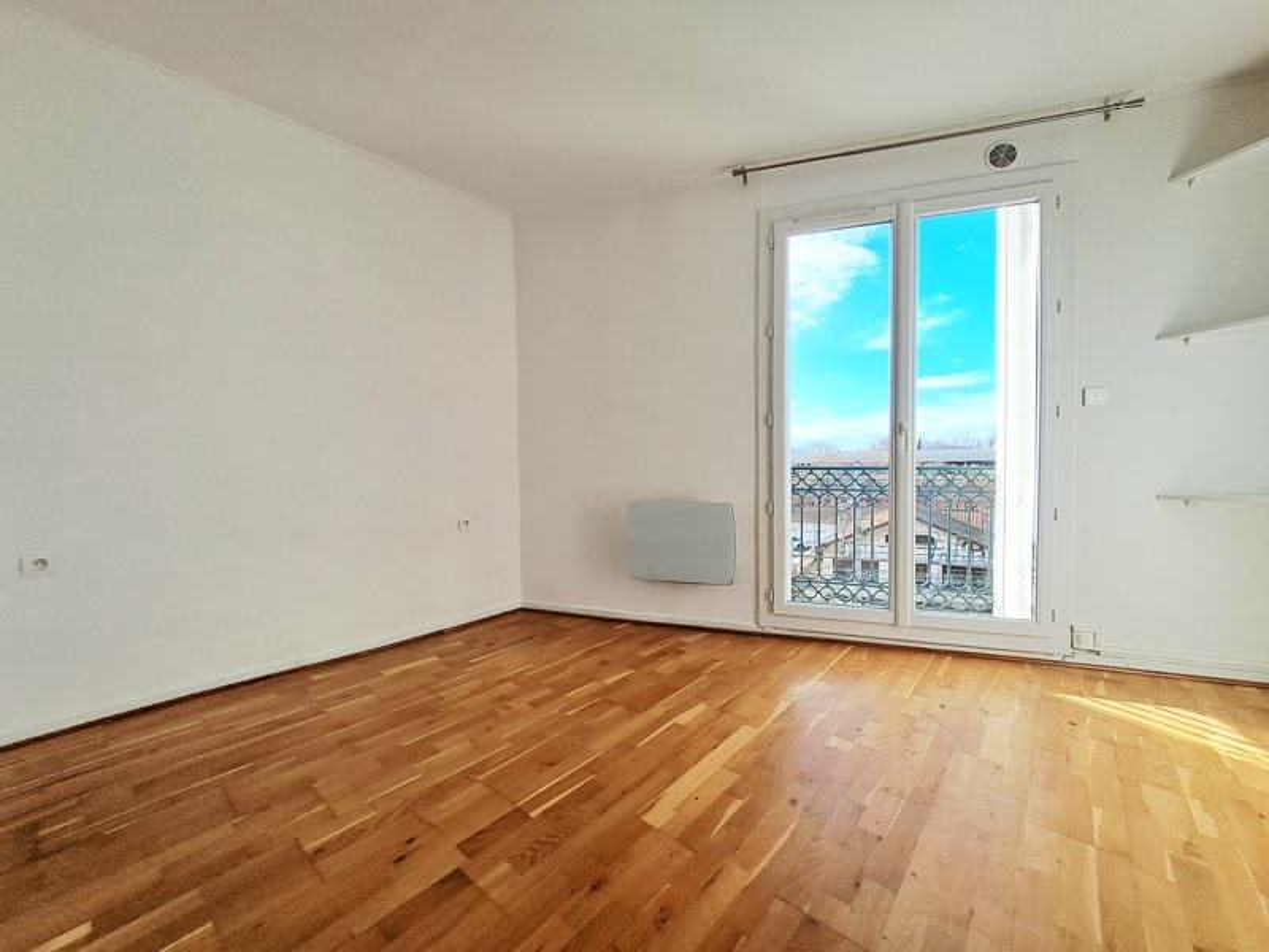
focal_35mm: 13
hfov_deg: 106.2
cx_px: 634
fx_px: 477
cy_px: 476
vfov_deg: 89.9
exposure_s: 1/769
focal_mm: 1.42
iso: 40
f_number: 2.2
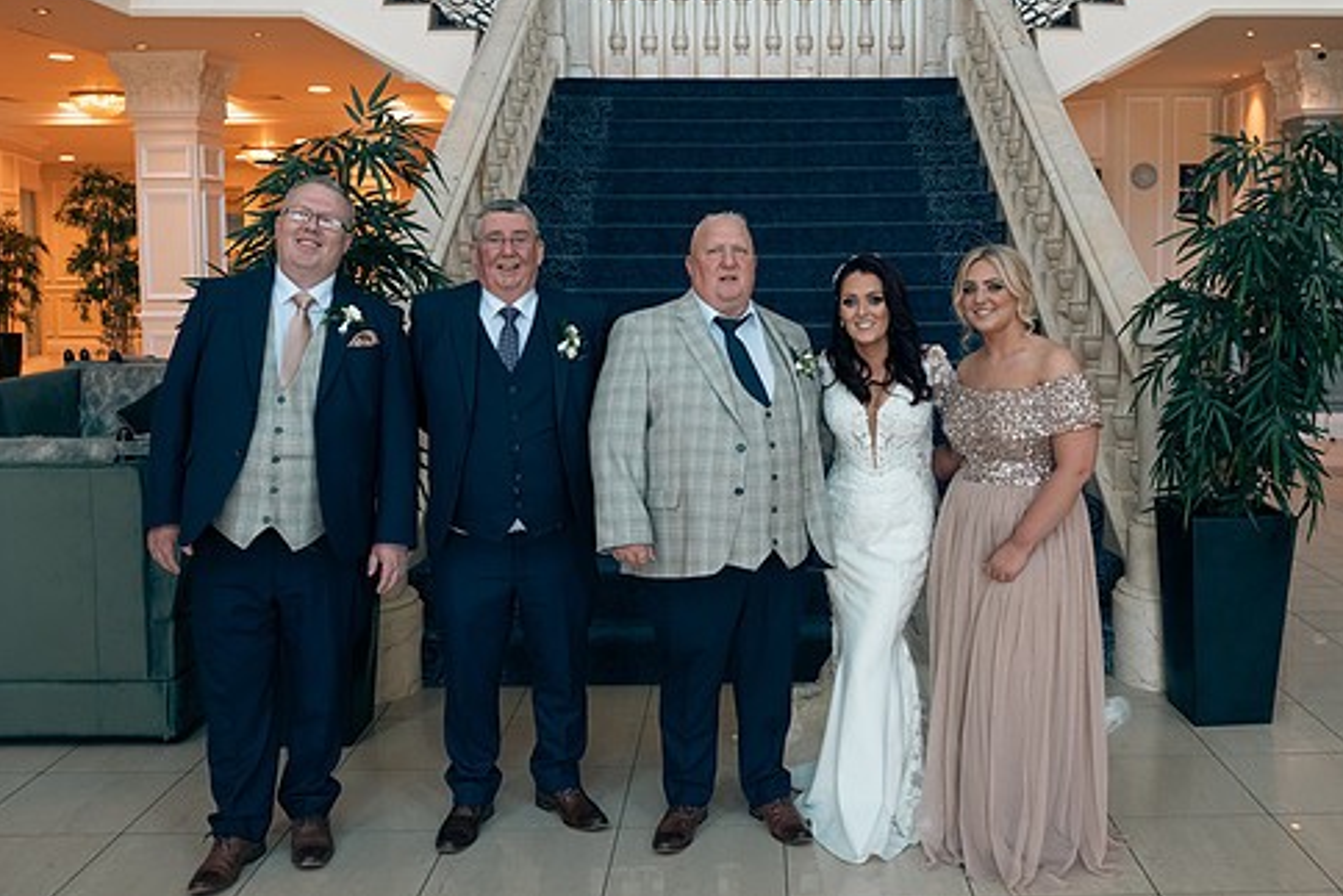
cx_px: 796
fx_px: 1343
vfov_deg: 36.8
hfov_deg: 52.8
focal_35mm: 36
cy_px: 365
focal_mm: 29
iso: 1250
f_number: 5.6
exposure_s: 1/125
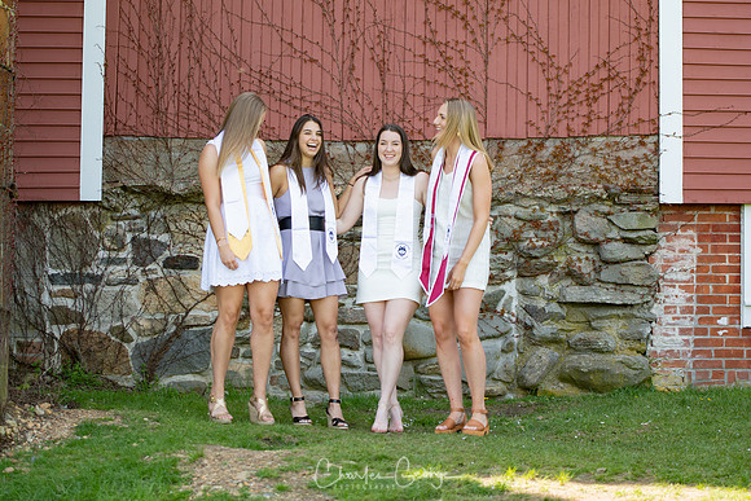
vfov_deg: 13.0
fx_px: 2191
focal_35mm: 105
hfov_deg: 19.5
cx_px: 376
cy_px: 250
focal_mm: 70
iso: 100
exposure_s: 1/250
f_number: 2.8
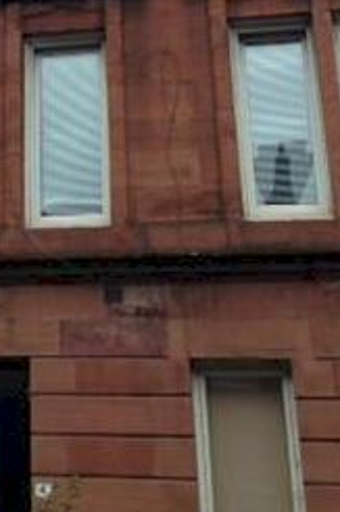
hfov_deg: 13.2
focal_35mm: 98
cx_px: -163
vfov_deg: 20.2
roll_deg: -4.1
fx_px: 1390
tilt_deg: +23.9
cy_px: -3
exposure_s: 1/502
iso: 50
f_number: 2.4
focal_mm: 4.12
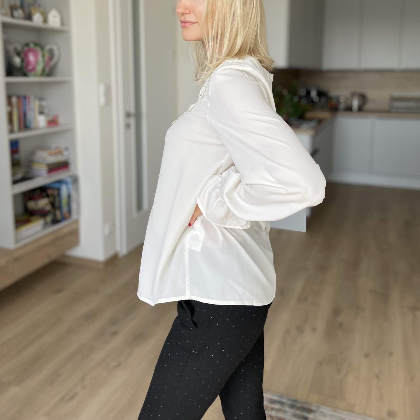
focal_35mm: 31
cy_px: 138
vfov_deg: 51.5
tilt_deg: -7.5
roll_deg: +0.7
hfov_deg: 52.5
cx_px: 211
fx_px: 426
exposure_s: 1/564
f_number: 1.6
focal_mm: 4.2
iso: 50
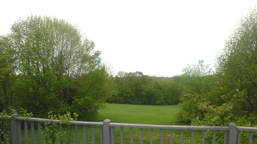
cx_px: 129
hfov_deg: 64.3
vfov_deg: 38.8
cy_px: 86
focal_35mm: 30
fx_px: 204
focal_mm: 4.7
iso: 94
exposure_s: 1/260
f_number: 6.3
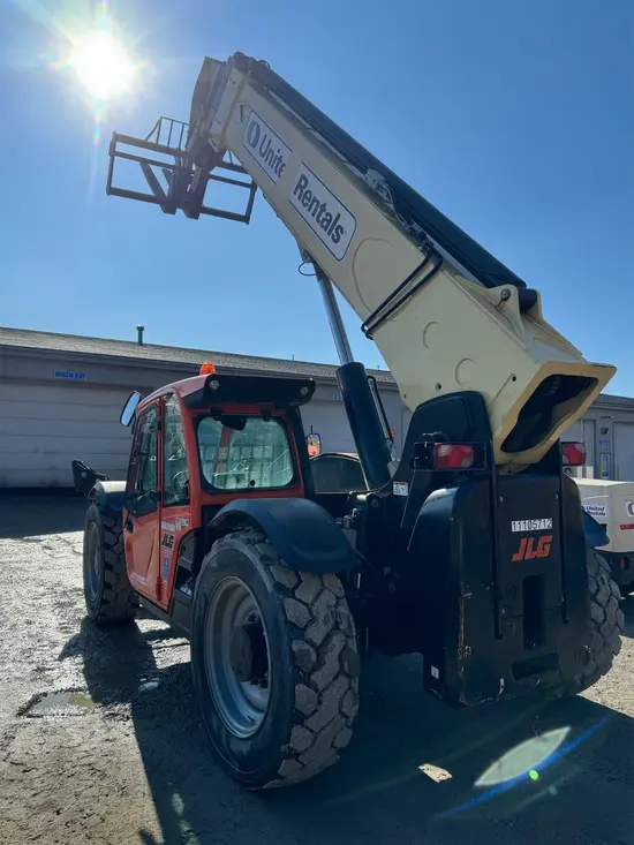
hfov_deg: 56.8
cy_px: 422
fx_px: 586
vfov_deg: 71.6
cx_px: 317
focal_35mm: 24
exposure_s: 1/5814
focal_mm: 6.76
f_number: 1.78
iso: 80
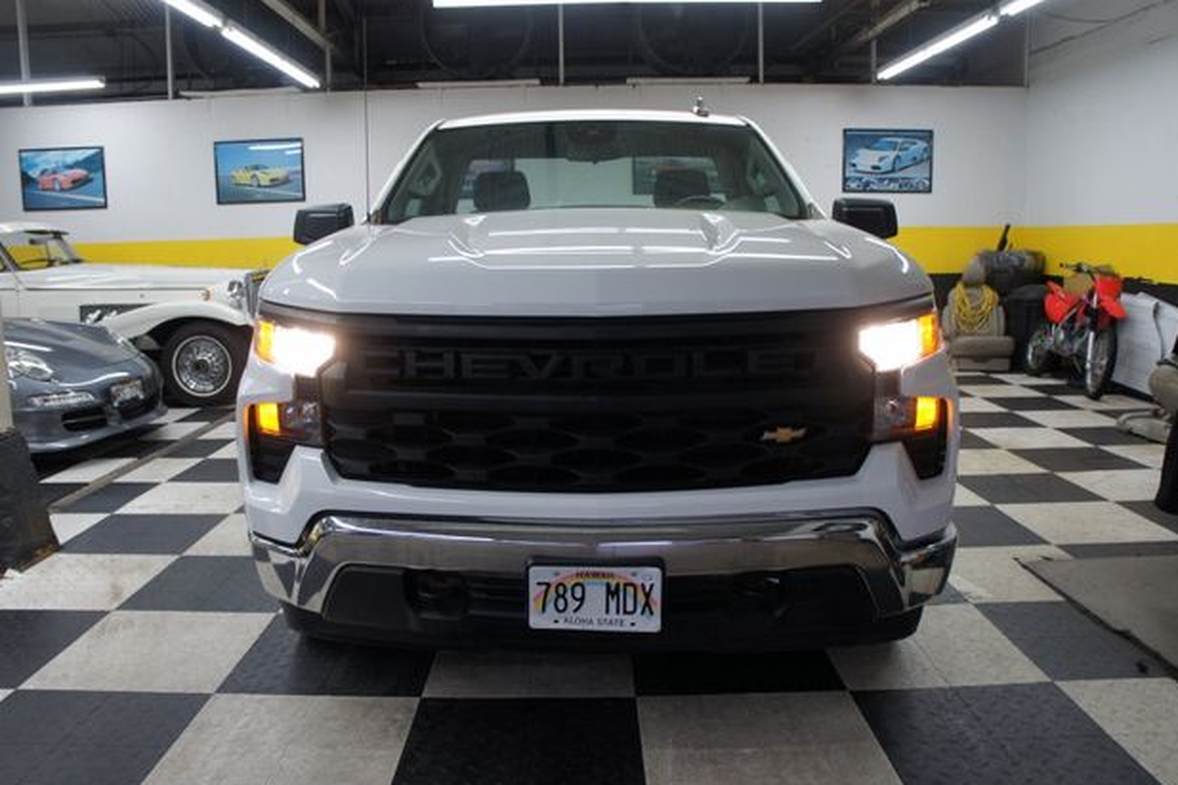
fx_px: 916
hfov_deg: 65.5
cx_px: 580
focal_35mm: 28
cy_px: 388
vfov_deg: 46.4
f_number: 3.5
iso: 200
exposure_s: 1/30
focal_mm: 18
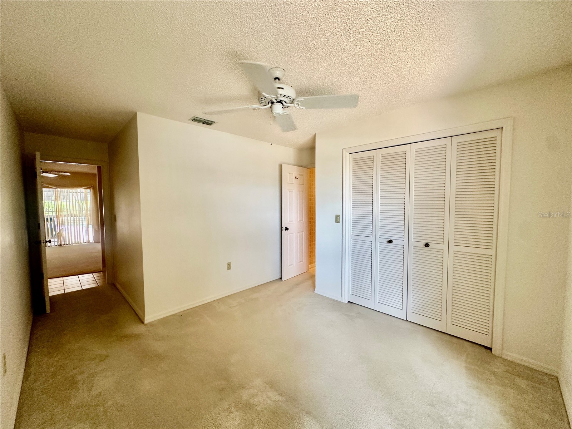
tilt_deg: -3.4
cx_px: 286
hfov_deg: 102.1
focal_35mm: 14
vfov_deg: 85.7
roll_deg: -0.5
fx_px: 231
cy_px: 214
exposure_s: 1/120
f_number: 2.2
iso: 250
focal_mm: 2.22
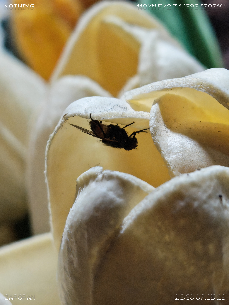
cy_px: 152
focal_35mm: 140
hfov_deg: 10.6
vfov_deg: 14.1
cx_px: 114
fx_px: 1235
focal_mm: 10.55
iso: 2161
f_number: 2.68
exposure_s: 1/60
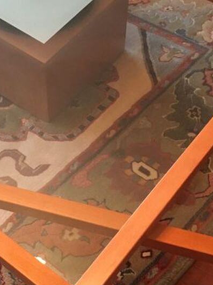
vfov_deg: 26.6
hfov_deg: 20.0
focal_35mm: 73
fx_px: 599
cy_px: 117
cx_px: 58
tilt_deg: -47.8
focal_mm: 4.15
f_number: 2.2
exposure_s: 1/17
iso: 200
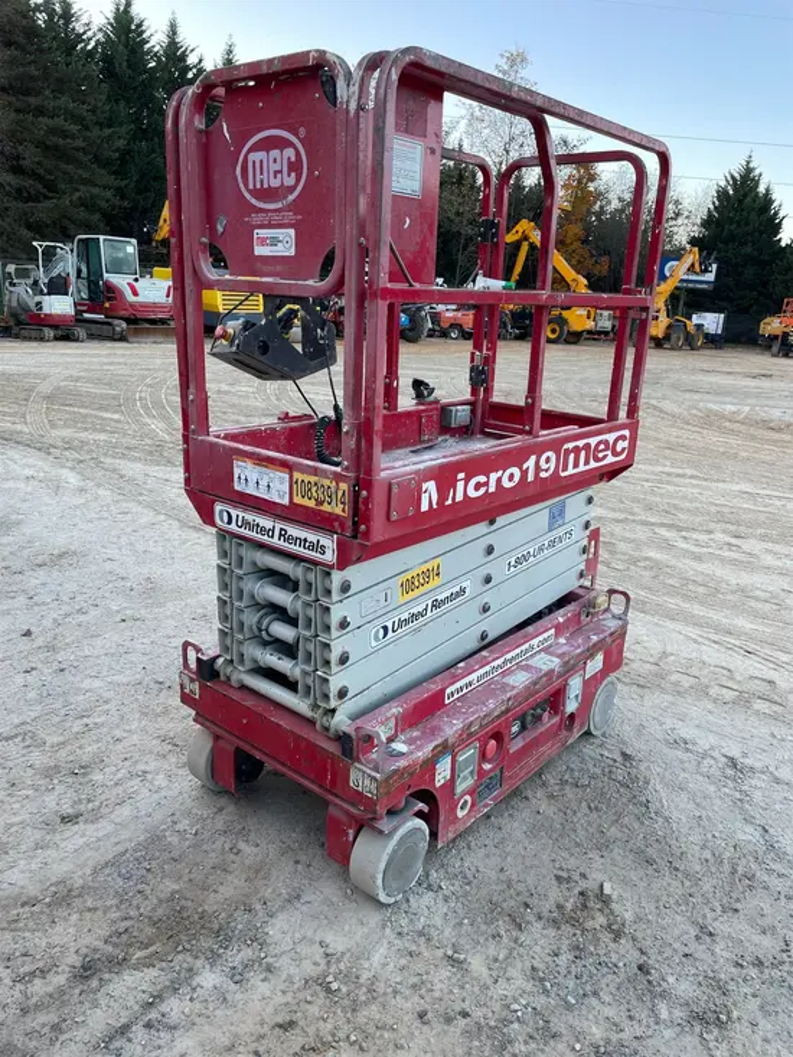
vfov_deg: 67.3
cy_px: 528
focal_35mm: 26
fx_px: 794
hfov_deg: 53.1
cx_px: 396
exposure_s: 1/165
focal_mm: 4.2
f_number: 1.6
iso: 32
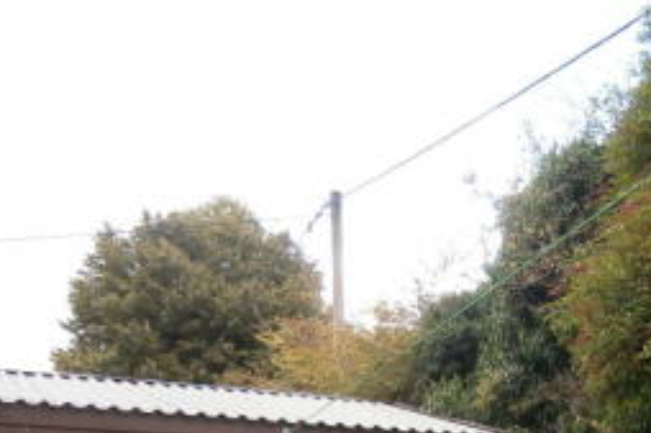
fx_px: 1120
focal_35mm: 62
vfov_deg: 20.6
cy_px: 509
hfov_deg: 30.7
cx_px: 609
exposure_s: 1/200
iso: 80
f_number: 2.8
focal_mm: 4.7
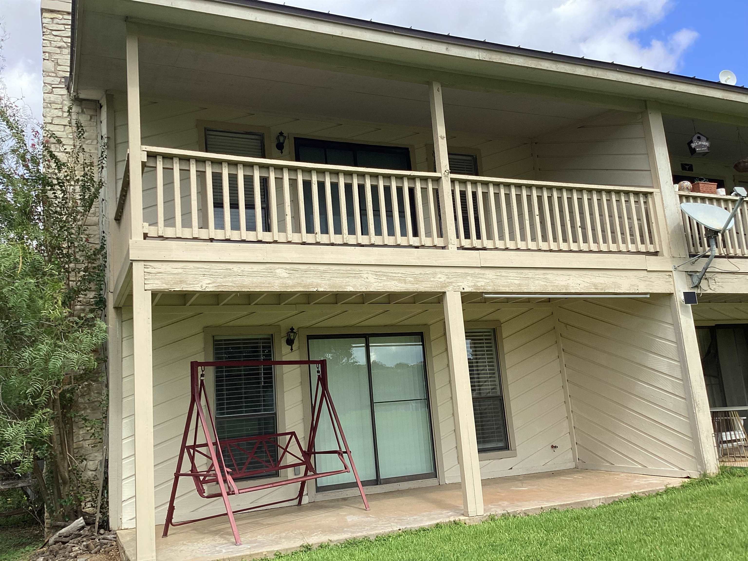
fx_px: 670
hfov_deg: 58.4
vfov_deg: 45.4
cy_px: 280
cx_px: 374
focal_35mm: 31
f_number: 2.4
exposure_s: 1/604
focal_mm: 3.3
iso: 25
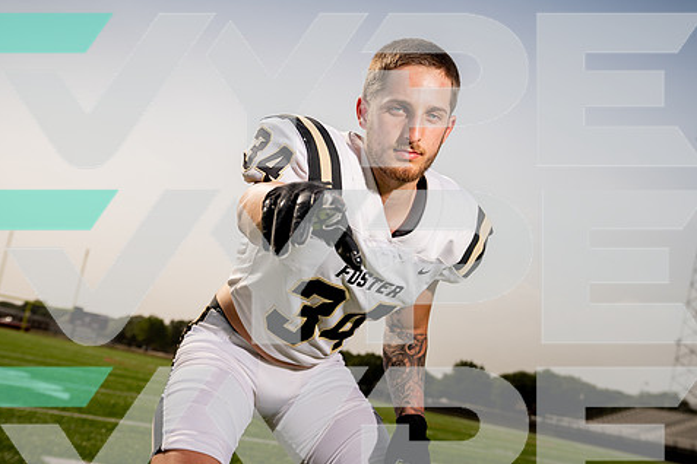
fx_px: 871
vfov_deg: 29.8
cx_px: 338
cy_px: 268
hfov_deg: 43.6
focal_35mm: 45
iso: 100
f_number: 4.5
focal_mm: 37
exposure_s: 1/1250
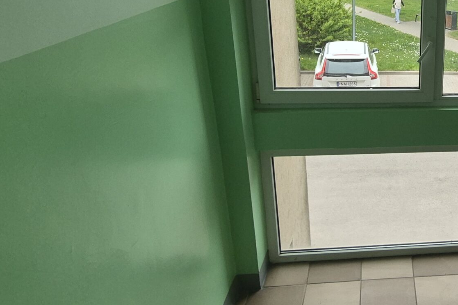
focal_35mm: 31
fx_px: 394
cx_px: 432
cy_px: 82
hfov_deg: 51.4
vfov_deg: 41.2
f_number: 2.2
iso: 125
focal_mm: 2.2
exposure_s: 1/718
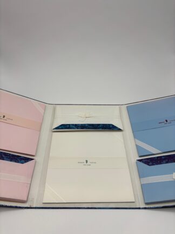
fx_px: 175
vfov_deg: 67.3
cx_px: 88
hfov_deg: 53.1
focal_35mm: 26
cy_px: 117
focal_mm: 5.96
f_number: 1.6
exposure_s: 1/495
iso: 50
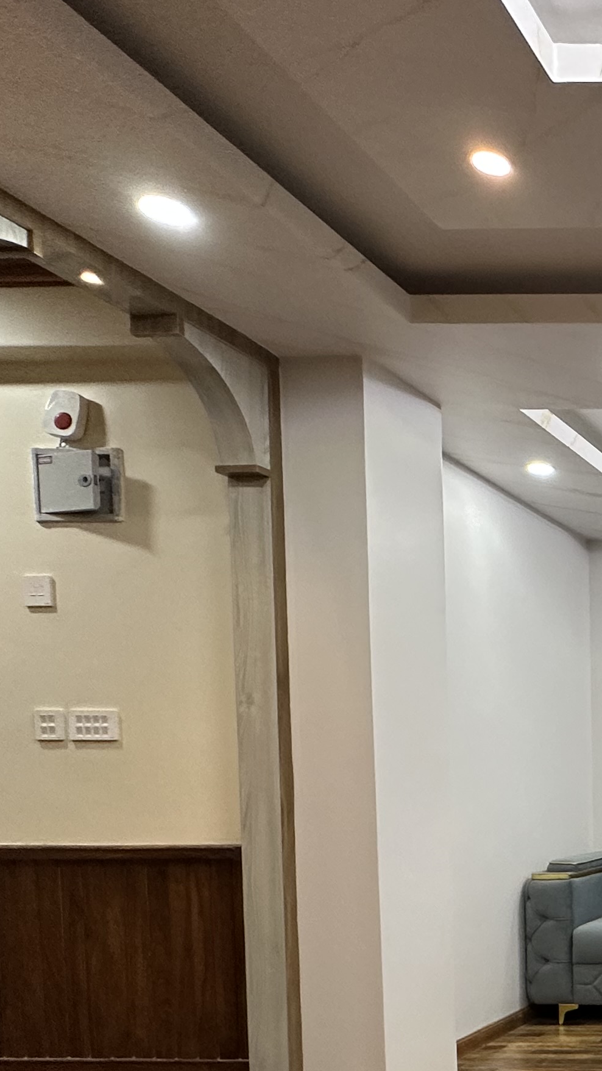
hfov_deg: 23.8
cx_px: 980
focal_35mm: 35
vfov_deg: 53.5
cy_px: 832
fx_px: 993
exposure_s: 1/100
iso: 250
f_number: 2.2
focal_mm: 2.22
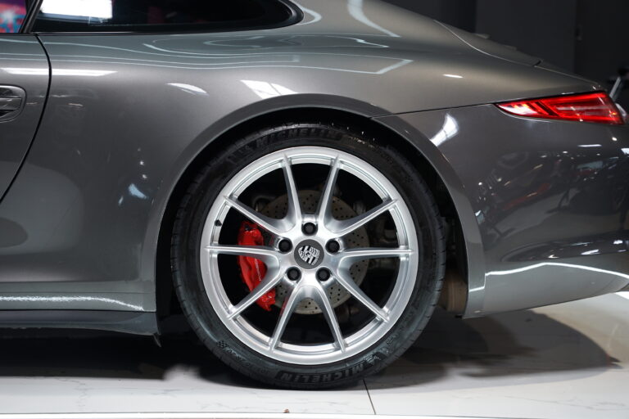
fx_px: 1223
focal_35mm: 70
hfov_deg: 28.8
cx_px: 314
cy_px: 210
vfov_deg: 19.5
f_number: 2.8
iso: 400
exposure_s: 1/80
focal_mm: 70
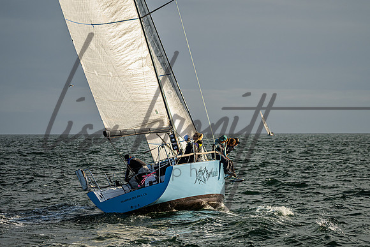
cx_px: 196
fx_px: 2046
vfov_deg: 6.9
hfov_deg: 10.3
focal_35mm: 199
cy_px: 141
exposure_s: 1/1000
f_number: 4.8
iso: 100
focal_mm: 145
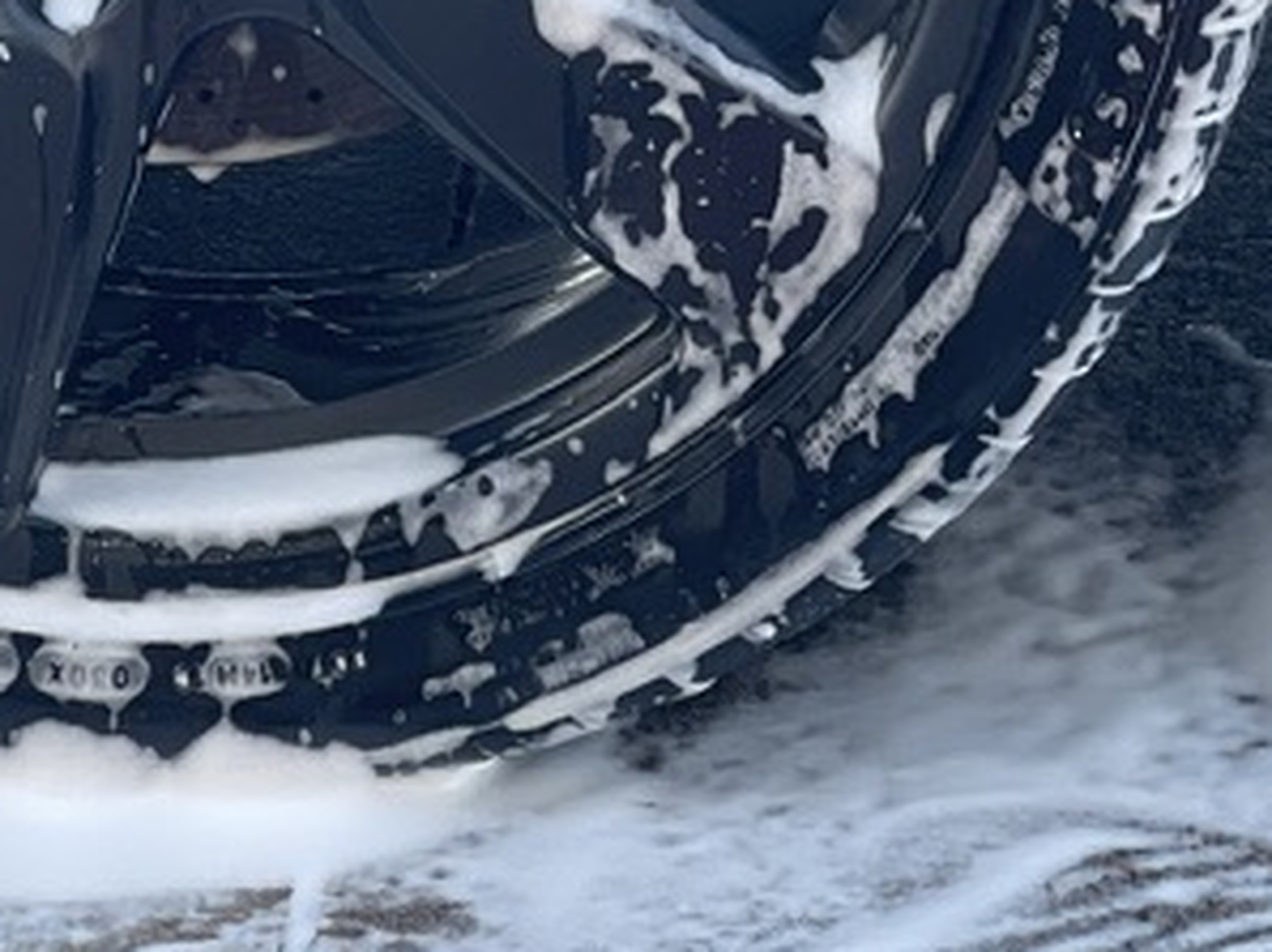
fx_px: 8078
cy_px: -662
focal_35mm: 220
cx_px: 884
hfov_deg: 9.0
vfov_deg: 6.6
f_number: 2.2
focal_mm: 7.5
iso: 64
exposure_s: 1/121
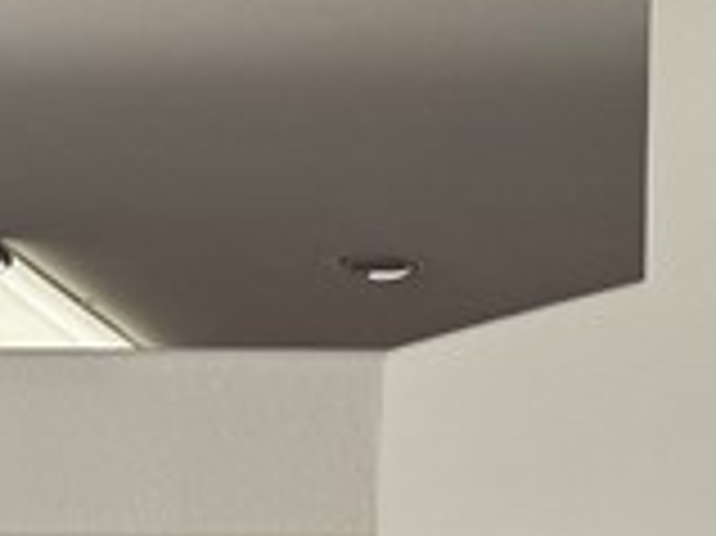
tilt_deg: -4.7
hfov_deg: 12.6
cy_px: 1230
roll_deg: -1.5
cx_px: 748
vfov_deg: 8.8
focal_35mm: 155
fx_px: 3204
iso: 80
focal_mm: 6.76
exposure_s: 1/609
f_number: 1.78
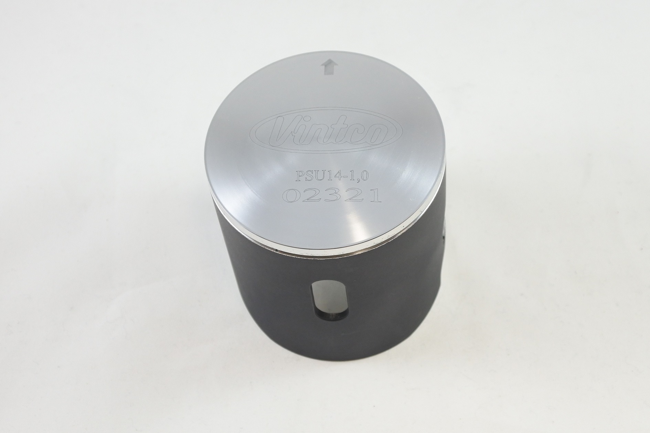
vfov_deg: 26.5
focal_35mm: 51
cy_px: 216
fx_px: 921
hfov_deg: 38.9
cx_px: 325
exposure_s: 1/125
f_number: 4.5
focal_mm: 18.9
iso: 560
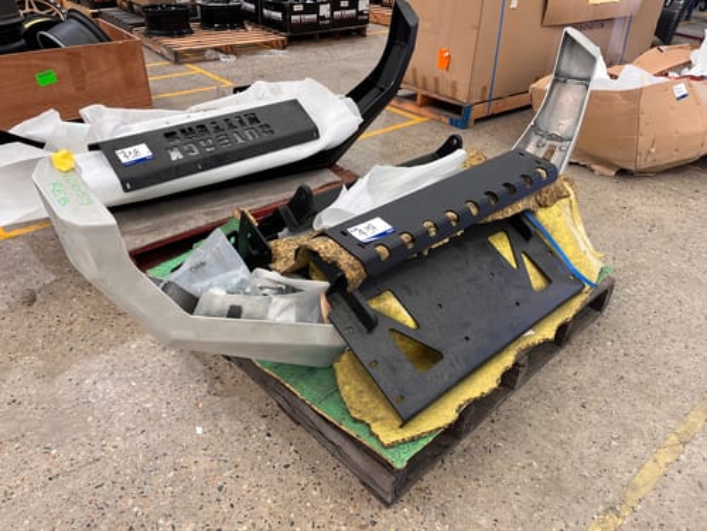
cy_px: 266
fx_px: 531
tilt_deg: -34.1
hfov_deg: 67.3
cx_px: 354
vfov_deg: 53.1
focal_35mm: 26
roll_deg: -0.3
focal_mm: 5.1
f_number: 1.6
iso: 80
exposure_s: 1/121
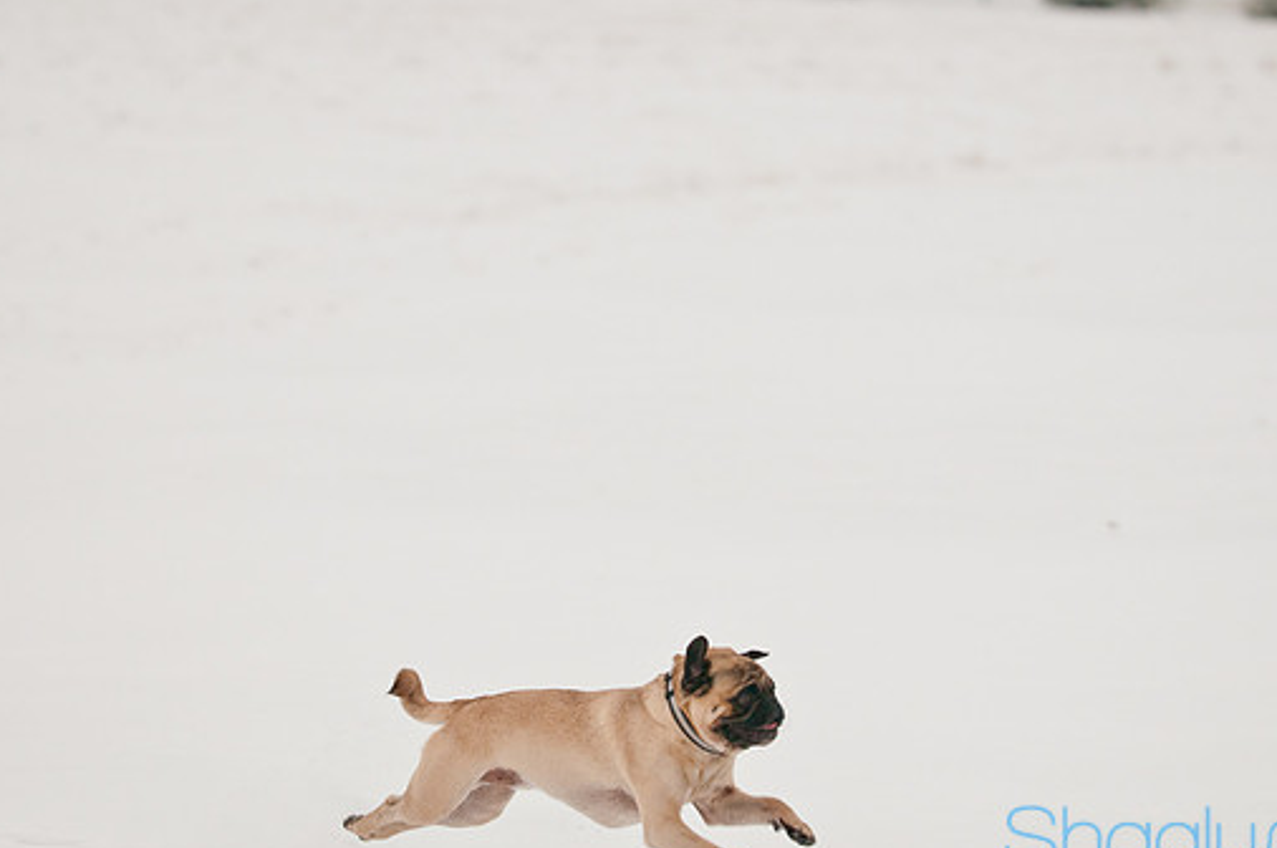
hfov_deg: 13.9
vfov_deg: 9.2
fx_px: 5243
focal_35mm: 148
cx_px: 676
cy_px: 481
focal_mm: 86
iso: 200
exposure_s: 1/400
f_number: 2.8
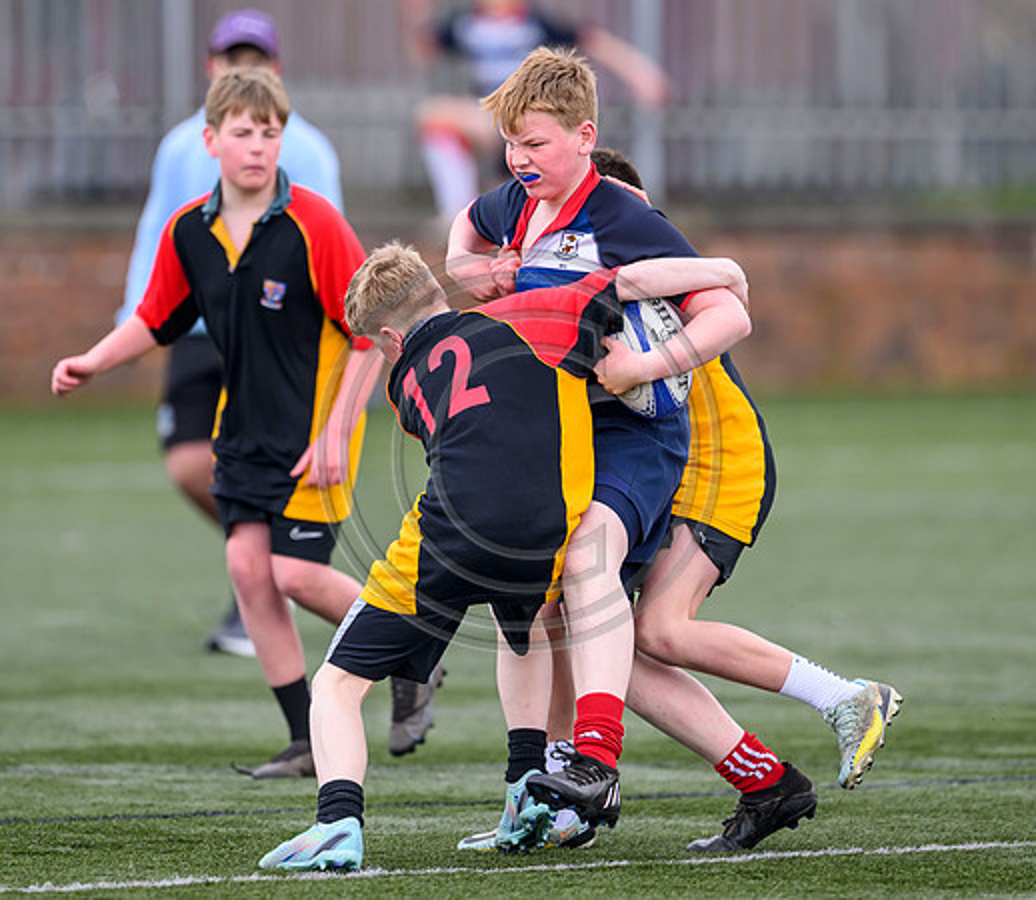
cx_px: 581
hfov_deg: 3.7
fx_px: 15898
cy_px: 423
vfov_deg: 3.2
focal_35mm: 501
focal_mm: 400
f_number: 3.5
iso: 640
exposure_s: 1/2000
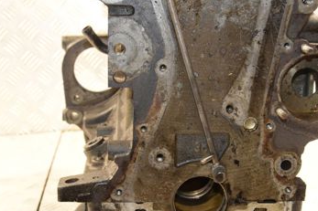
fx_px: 636
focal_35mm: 72
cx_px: 178
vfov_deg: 18.9
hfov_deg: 28.1
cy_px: 121
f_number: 5.6
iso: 1600
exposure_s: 1/80
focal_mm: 26
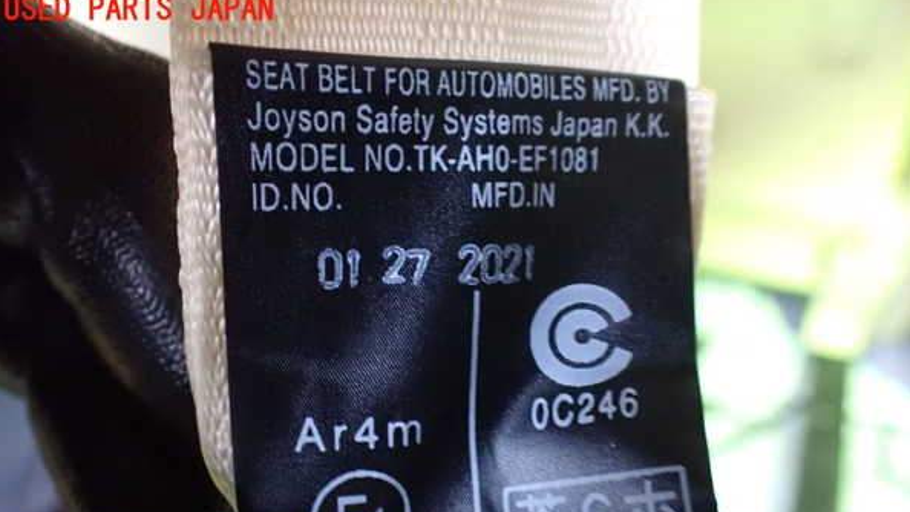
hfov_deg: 59.5
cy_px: 336
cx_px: 455
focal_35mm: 33
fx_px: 796
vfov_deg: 35.3
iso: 1600
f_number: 2.3
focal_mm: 5.4
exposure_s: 1/13
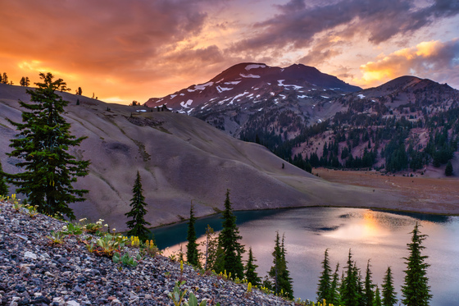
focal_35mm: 27
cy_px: 153
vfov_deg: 47.9
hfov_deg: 67.4
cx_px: 230
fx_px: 344
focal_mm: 18
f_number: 18
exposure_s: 1/4
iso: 400
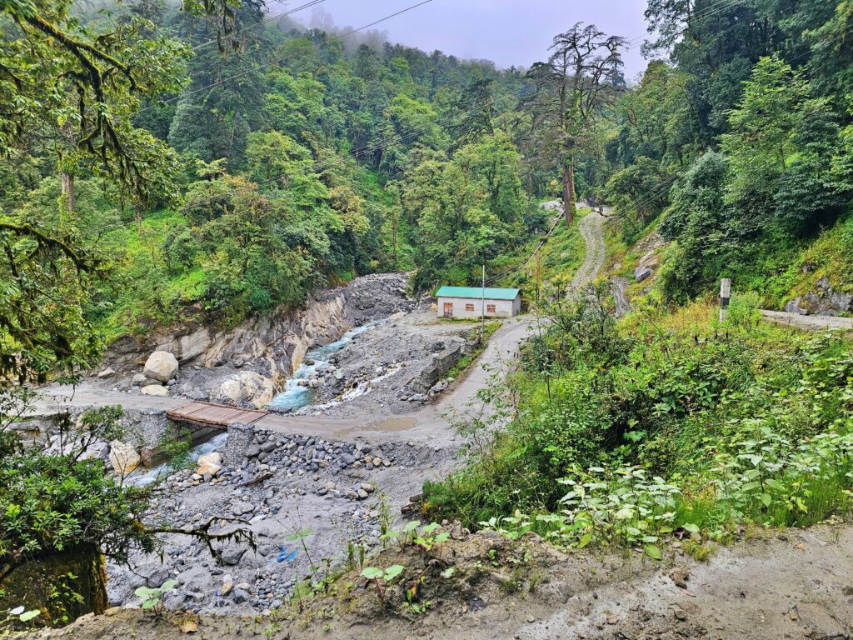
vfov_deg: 58.9
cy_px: 320
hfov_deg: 73.9
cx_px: 426
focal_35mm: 23
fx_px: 567
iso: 32
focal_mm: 6.3
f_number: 1.7
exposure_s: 1/100
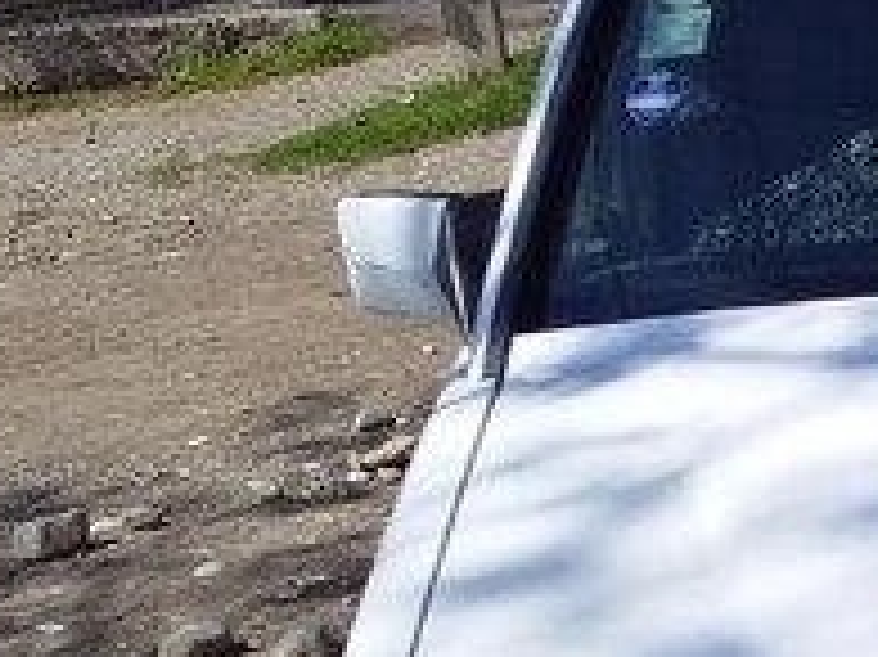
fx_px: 2662
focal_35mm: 105
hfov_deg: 16.6
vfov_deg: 13.6
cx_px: 1418
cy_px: 853
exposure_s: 1/1648
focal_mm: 3.3
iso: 40
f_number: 2.2
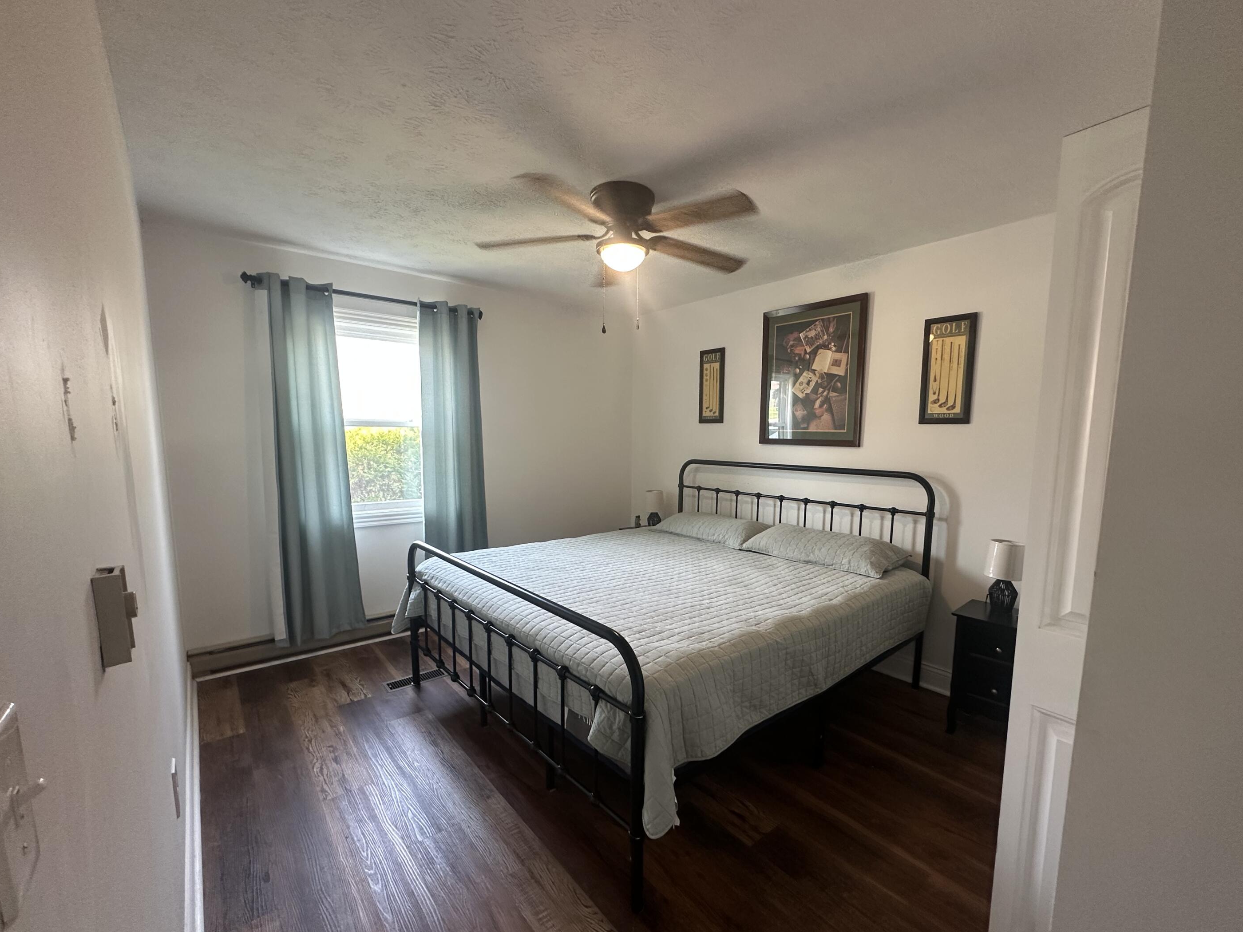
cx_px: 661
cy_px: 499
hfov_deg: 98.0
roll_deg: -0.9
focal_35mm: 15
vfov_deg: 81.6
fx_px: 539
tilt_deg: -6.3
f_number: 2.2
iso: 200
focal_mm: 2.22
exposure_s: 1/60
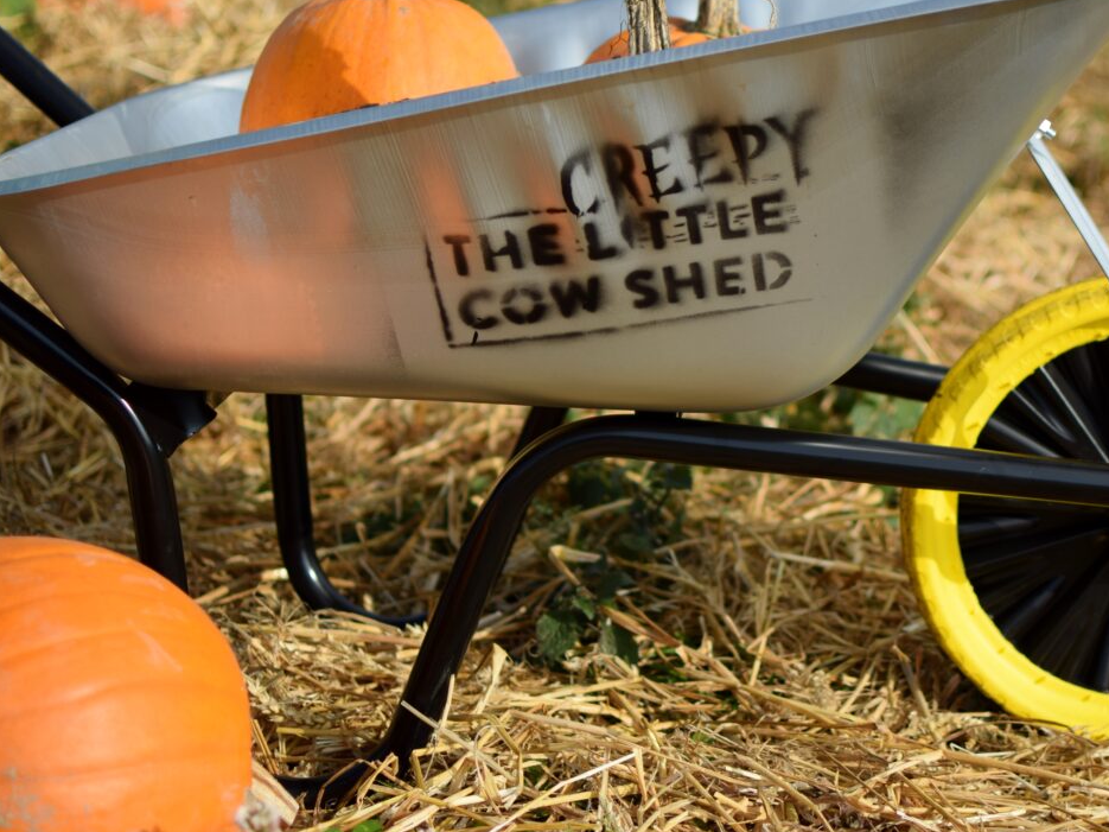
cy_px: 349
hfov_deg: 25.1
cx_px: 676
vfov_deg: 18.9
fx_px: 2490
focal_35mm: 78
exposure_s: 1/4000
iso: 100
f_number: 1.8
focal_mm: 35
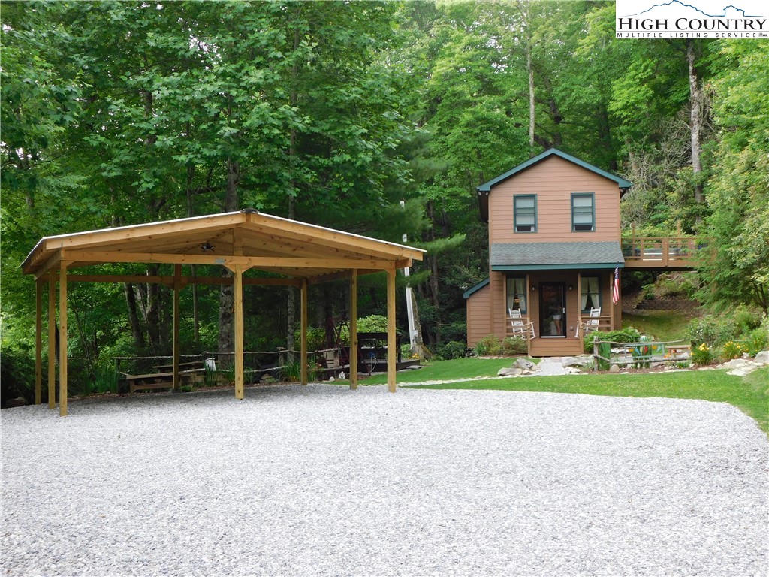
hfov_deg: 42.1
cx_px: 384
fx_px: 1000
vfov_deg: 32.2
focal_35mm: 45
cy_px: 288
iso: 125
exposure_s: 1/40
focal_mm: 8
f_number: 3.7
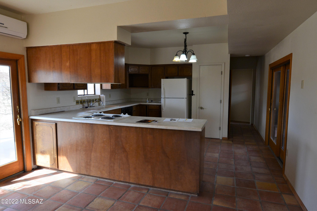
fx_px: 198
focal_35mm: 22
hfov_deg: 77.3
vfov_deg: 56.1
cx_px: 158
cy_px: 106
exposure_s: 1/60
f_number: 8
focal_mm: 15
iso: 800
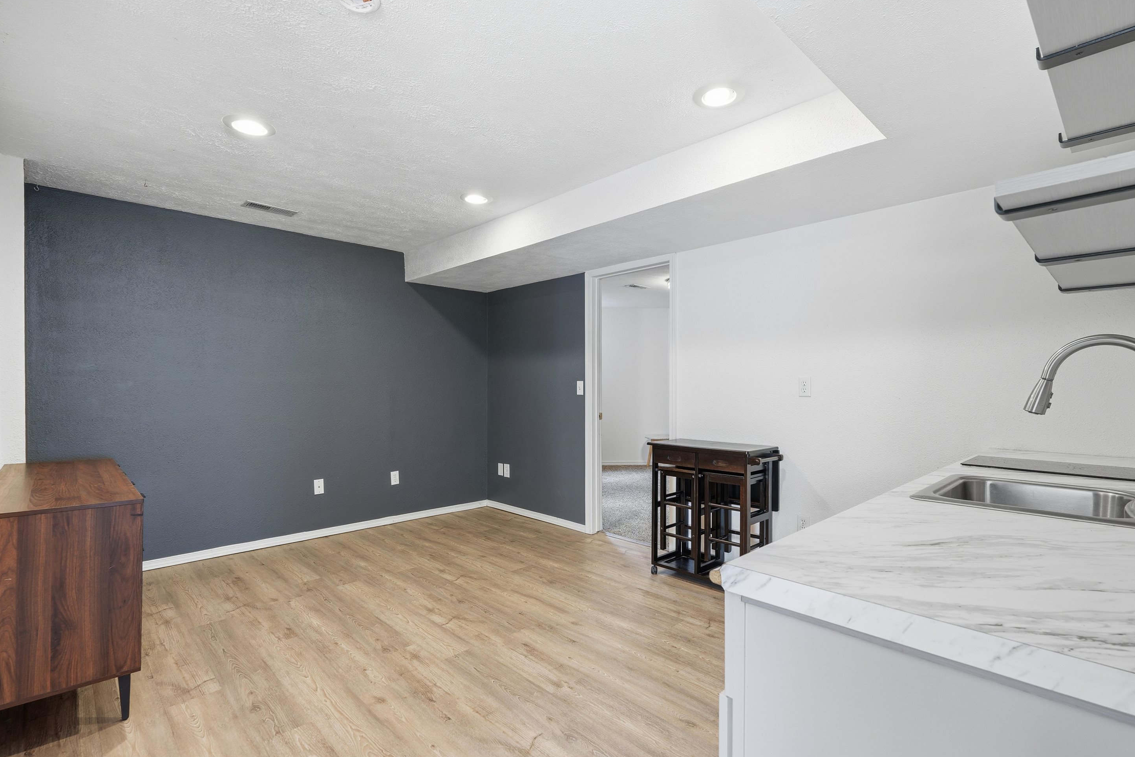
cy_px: 384
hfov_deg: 93.2
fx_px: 536
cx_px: 588
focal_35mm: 17
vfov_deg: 70.4
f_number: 8
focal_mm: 16
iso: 100
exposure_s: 1/13
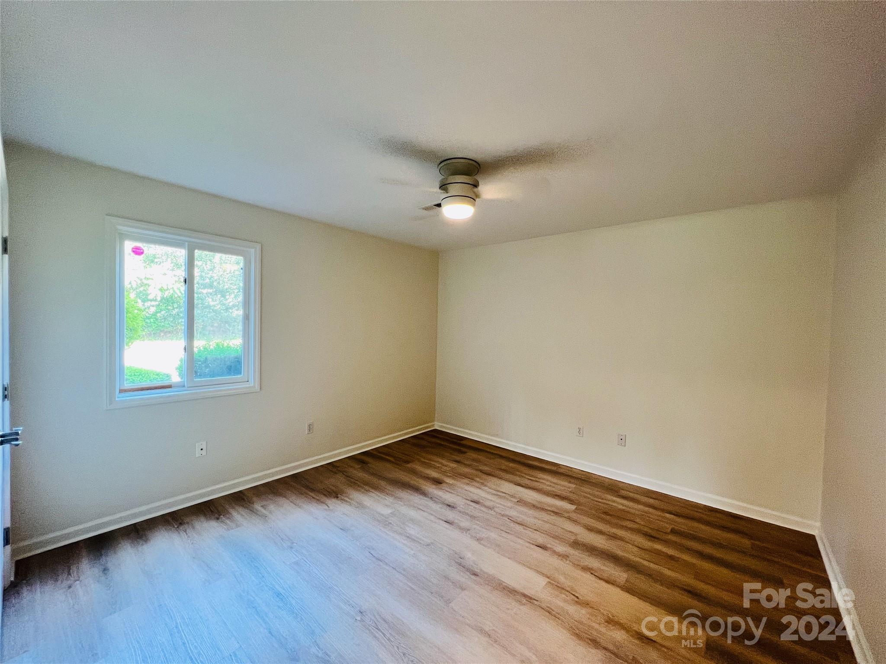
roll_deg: -1.8
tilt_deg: -2.0
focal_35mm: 13
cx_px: 443
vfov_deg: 89.9
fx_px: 333
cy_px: 332
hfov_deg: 106.2
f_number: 1.8
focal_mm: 1.57
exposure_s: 1/60
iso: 250
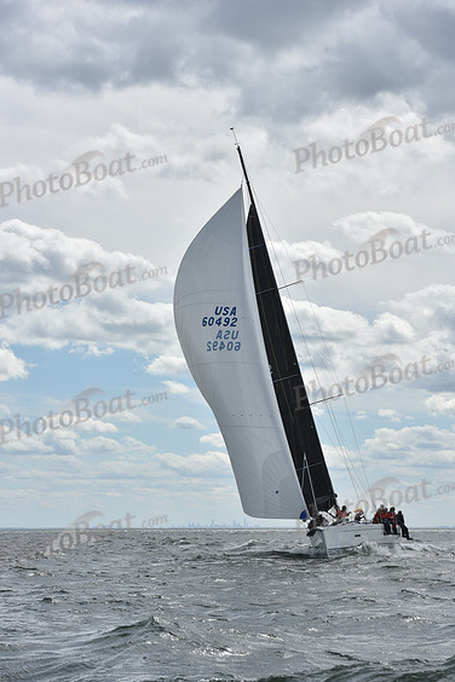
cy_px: 334
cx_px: 231
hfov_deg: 12.7
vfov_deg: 18.9
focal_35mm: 108
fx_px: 2047
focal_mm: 105
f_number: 11
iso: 320
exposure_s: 1/1000
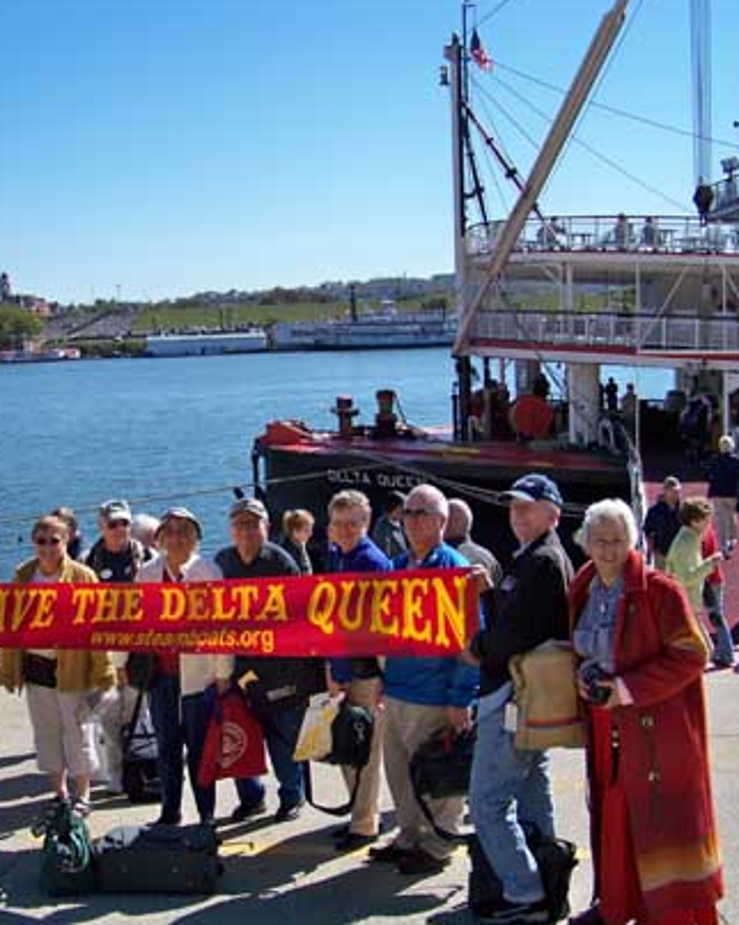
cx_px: 266
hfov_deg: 33.9
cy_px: 465
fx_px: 1204
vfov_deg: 42.0
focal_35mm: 44
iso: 80
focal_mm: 5.85
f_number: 2.8
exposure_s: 1/1000
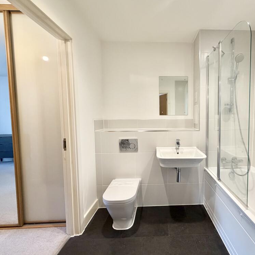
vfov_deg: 84.0
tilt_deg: -1.4
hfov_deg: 81.9
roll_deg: +0.4
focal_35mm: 17
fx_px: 142
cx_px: 164
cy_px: 126
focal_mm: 2.22
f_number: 2.2
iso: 320
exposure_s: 1/100
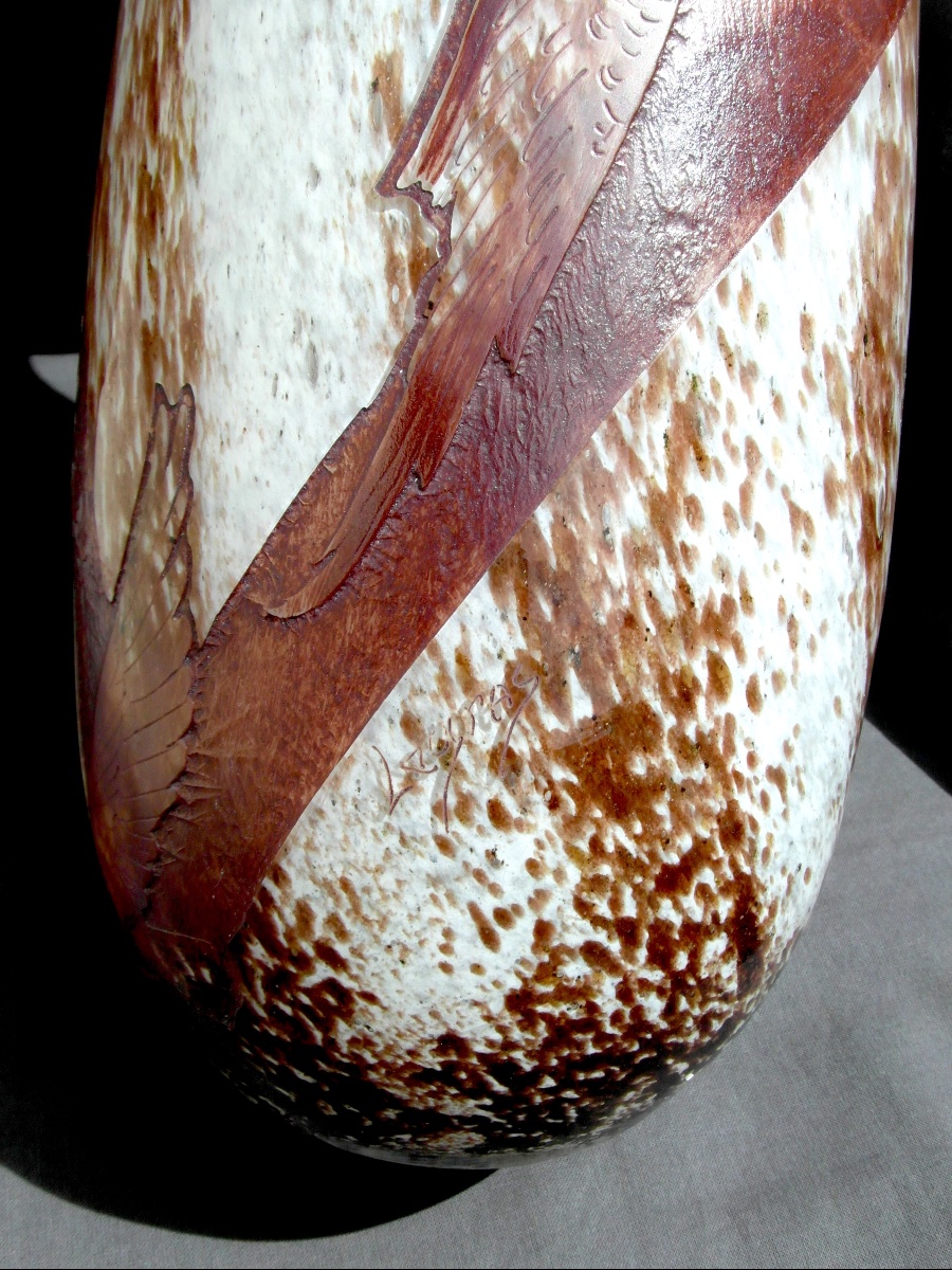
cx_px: 476
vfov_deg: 56.8
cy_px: 635
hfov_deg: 44.2
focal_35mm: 32
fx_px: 1173
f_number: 5.6
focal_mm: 5.3
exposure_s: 1/350
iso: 80
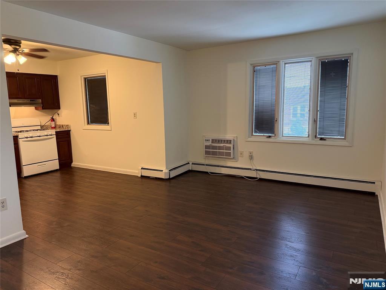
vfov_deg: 56.8
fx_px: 268
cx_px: 193
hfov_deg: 71.6
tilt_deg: -8.2
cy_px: 145
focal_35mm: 24
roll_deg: +1.3
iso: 250
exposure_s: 1/60
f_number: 1.78
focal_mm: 6.76
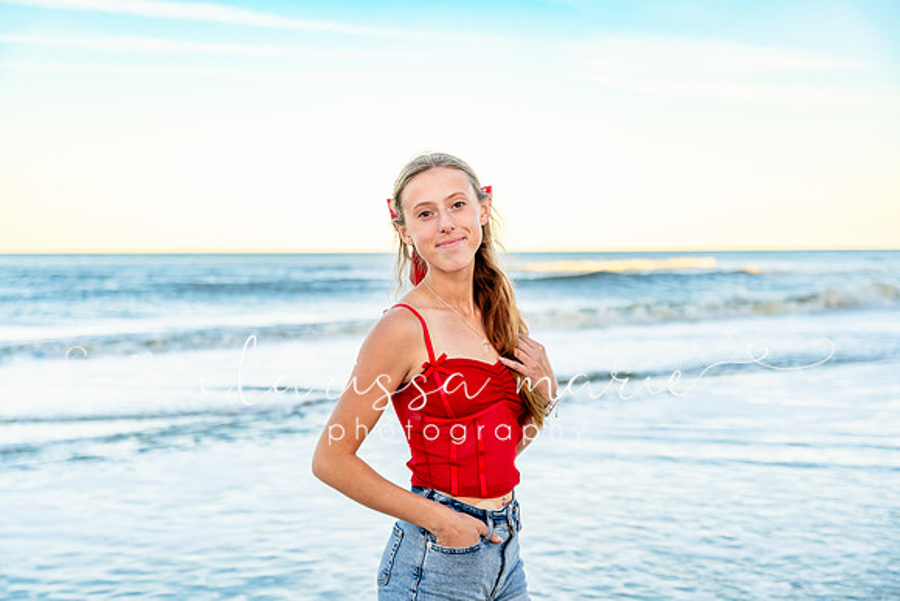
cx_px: 450
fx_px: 1420
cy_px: 300
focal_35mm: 57
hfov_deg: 35.2
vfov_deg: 23.9
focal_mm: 56
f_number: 2.8
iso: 64
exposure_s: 1/250
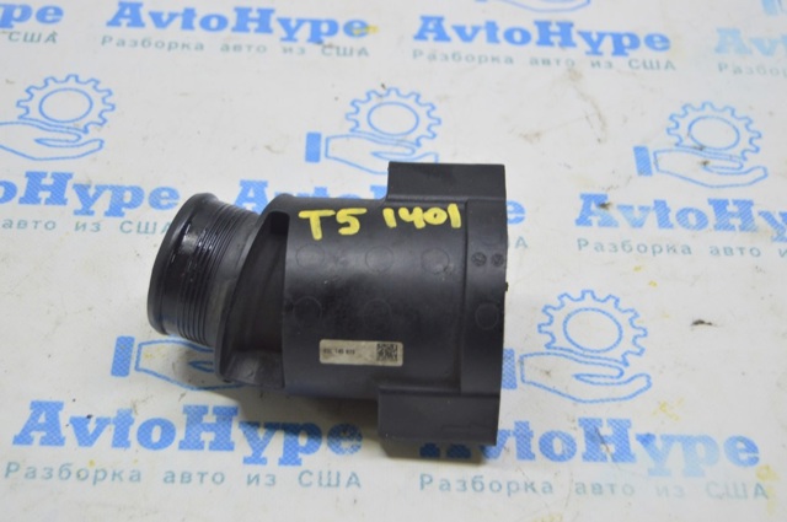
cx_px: 394
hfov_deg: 31.9
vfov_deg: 21.5
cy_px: 261
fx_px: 1375
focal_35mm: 63
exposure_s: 1/20
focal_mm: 42
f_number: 5.6
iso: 400
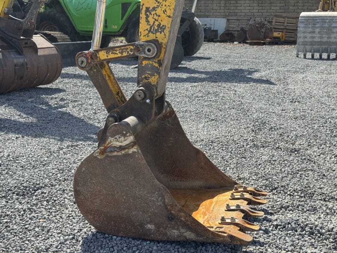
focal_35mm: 48
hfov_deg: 39.7
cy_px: 126
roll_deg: -1.0
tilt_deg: -11.6
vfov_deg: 30.3
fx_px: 467
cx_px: 168
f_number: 1.78
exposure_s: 1/2331
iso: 64
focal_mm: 6.76
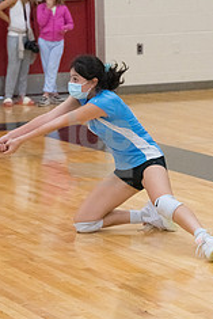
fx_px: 1728
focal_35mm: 195
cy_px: 149
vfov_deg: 10.5
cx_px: 100
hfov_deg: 7.1
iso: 6400
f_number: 4.5
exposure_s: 1/1000
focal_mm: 102
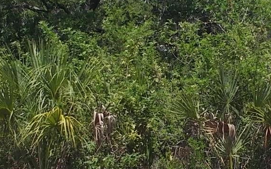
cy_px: 90
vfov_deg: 15.2
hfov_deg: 24.0
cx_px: 171
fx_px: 635
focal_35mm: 86
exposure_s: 1/1000
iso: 80
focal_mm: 4.1
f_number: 3.3
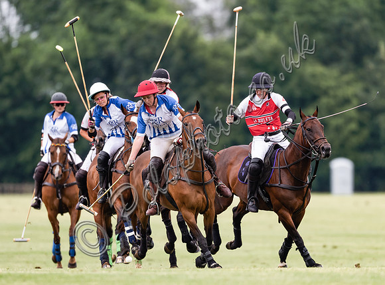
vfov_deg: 2.1
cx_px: 171
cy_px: 174
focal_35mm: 693
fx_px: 7674
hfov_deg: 2.9
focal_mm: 500
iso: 1000
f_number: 4
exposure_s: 1/1000
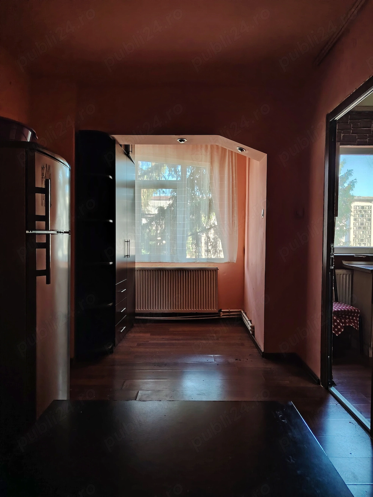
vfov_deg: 71.6
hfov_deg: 56.8
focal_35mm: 24
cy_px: 248
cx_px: 186
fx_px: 345
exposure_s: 1/25
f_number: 1.75
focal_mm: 5.25
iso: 559
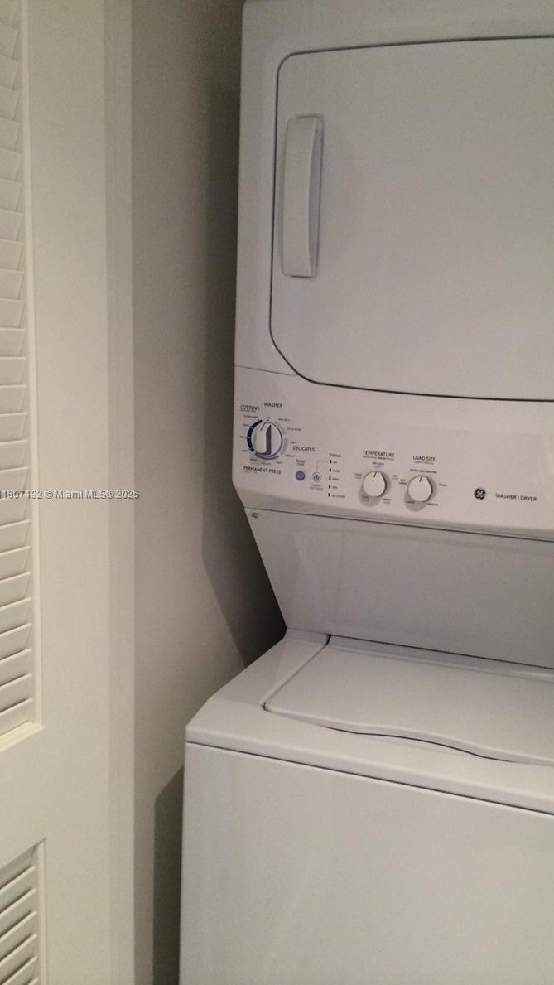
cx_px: 359
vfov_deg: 59.5
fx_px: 862
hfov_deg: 35.4
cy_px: 495
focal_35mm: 33
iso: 320
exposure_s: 1/24
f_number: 2.2
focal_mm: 4.12
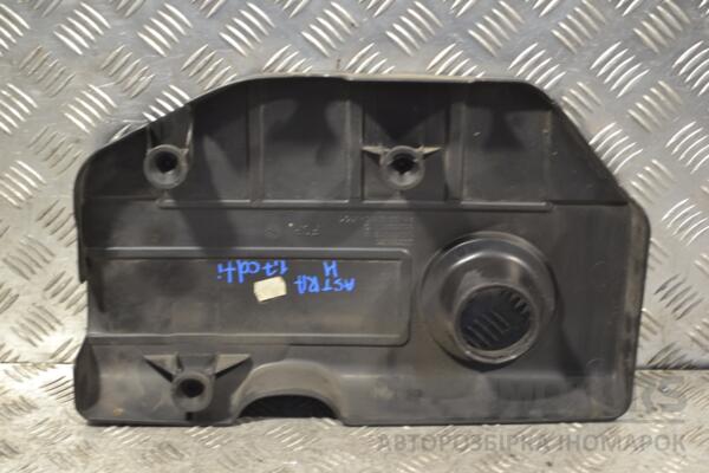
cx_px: 354
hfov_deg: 27.0
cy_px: 236
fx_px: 1477
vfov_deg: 18.2
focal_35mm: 75
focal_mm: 50
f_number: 5.6
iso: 640
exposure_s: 1/30
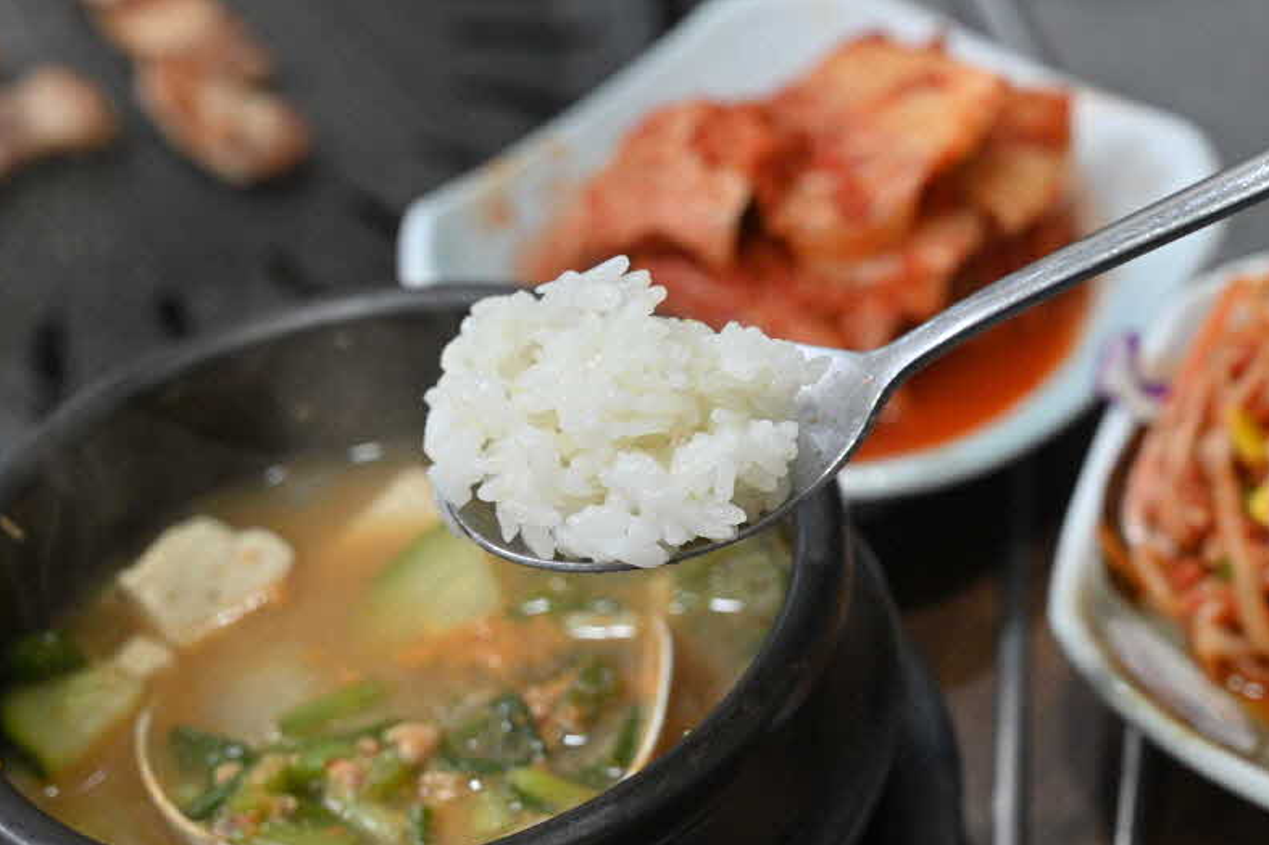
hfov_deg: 27.0
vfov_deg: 18.2
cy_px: 469
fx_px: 2643
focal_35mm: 75
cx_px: 637
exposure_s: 1/100
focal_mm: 59
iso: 3200
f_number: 6.3
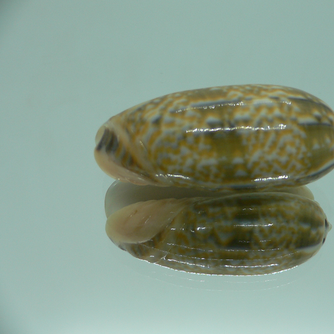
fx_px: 458
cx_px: 215
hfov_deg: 39.7
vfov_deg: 40.0
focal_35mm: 42
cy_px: 165
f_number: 2.8
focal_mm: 4.6
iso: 80
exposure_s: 1/60
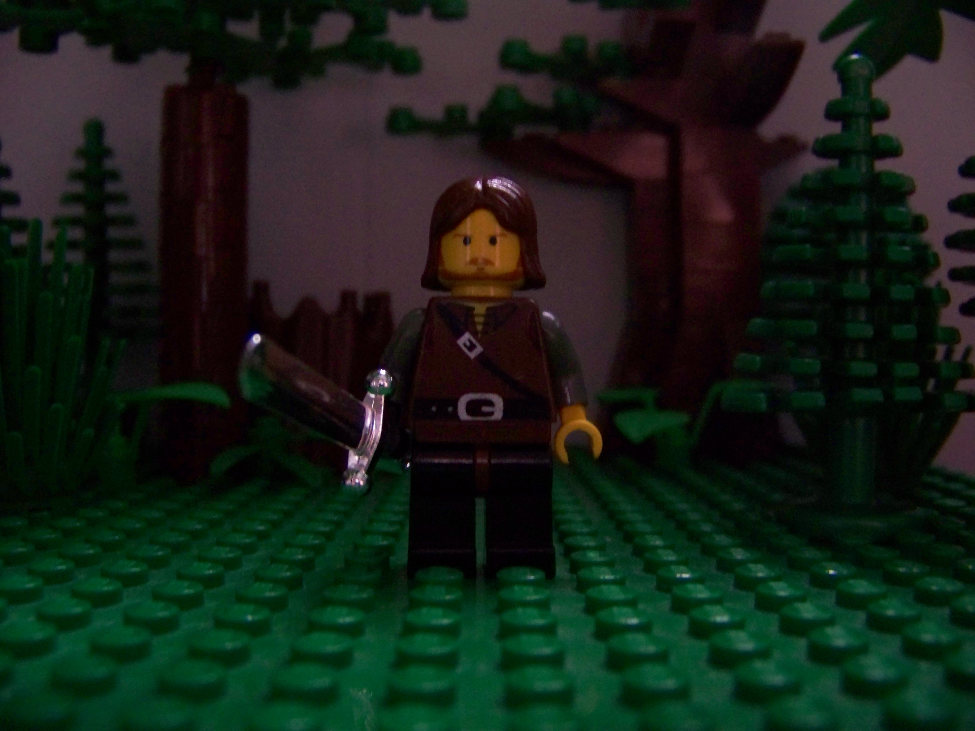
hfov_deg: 51.4
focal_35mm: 36
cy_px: 366
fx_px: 1014
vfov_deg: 39.7
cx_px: 488
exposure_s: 1/2
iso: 400
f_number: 2.8
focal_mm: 5.85
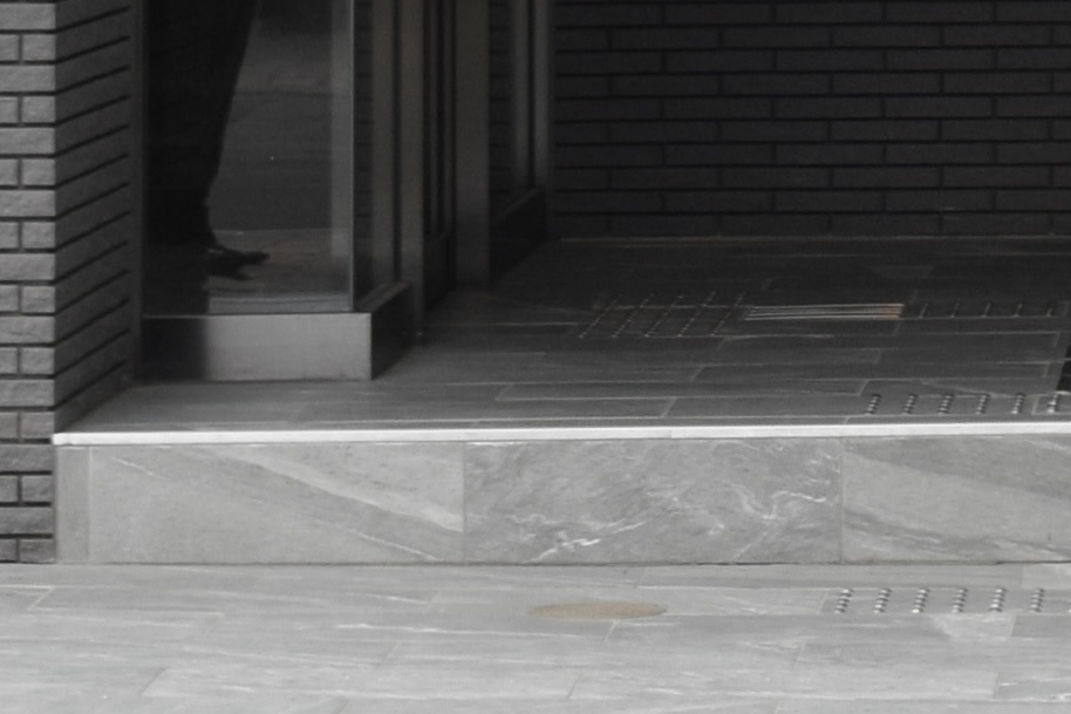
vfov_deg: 5.2
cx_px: 1407
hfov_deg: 7.9
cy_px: -856
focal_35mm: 256
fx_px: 7614
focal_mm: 26
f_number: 6.3
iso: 400
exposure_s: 1/160
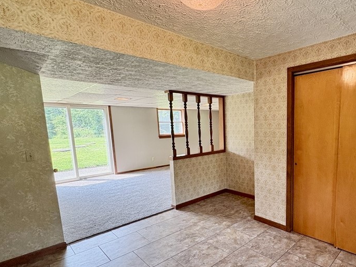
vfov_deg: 63.0
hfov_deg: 76.3
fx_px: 216
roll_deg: +1.5
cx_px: 240
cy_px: 156
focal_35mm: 21
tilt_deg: -8.0
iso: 320
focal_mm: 2.22
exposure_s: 1/120
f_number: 2.2
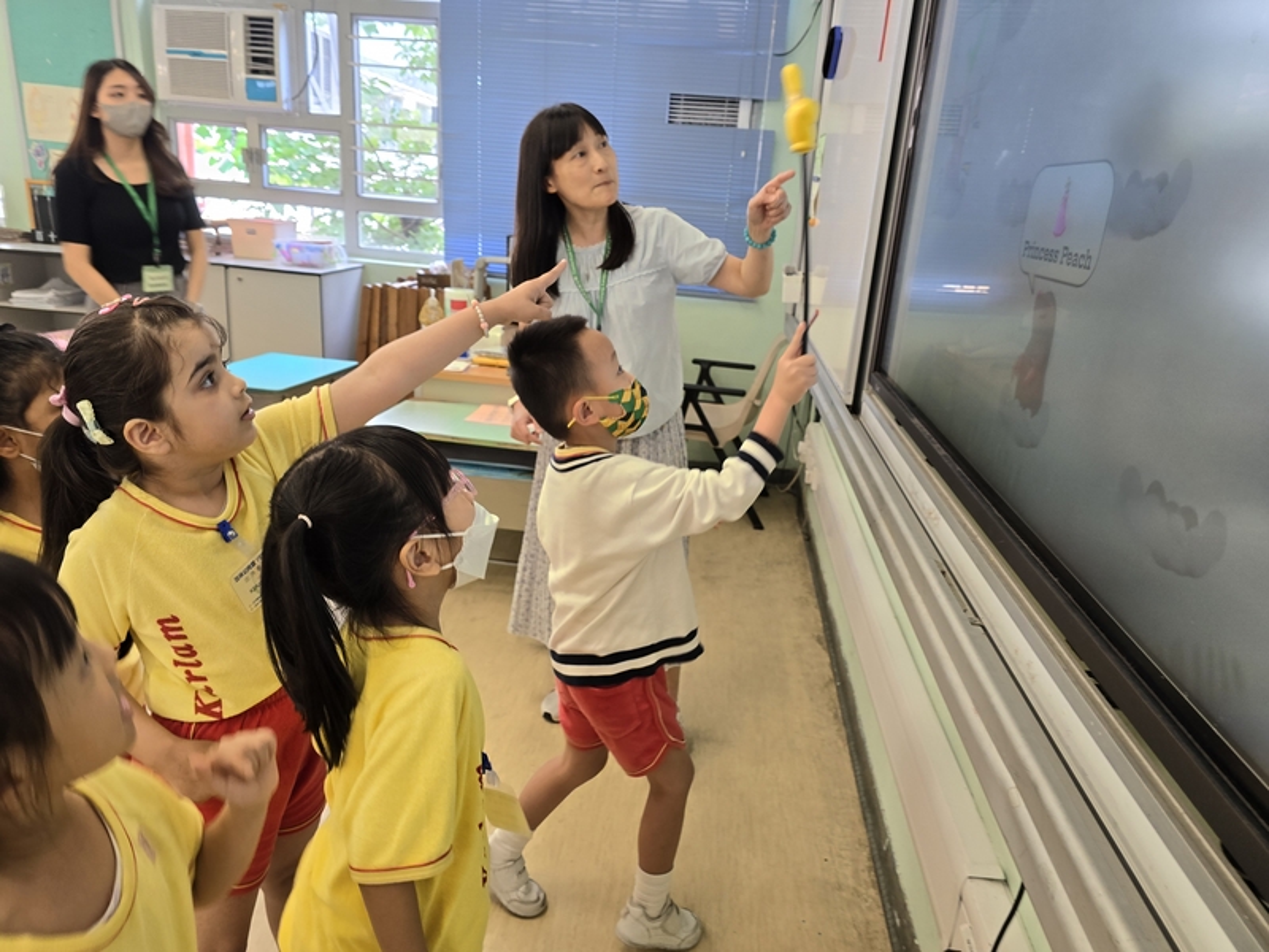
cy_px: 476
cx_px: 634
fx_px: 843
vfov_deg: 58.9
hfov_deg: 73.9
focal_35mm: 23
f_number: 1.7
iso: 64
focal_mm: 6.3
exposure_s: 1/60
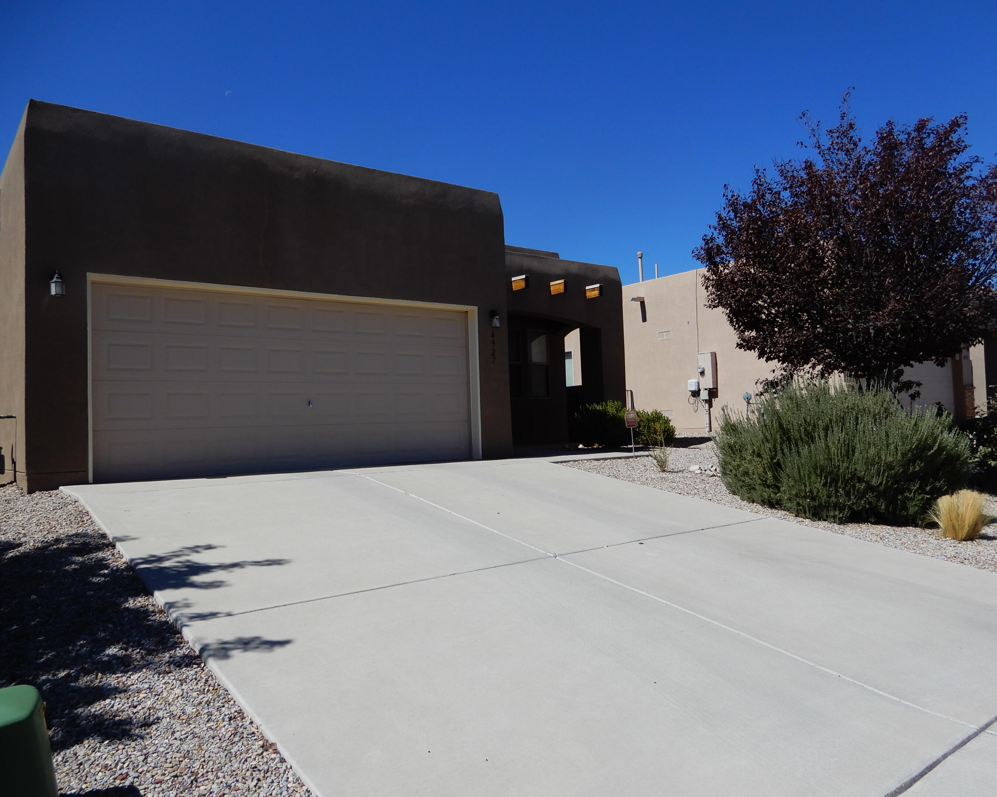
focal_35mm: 26
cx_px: 524
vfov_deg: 54.9
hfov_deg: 66.0
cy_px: 392
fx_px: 767
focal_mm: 4.3
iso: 80
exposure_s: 1/1600
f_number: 3.4
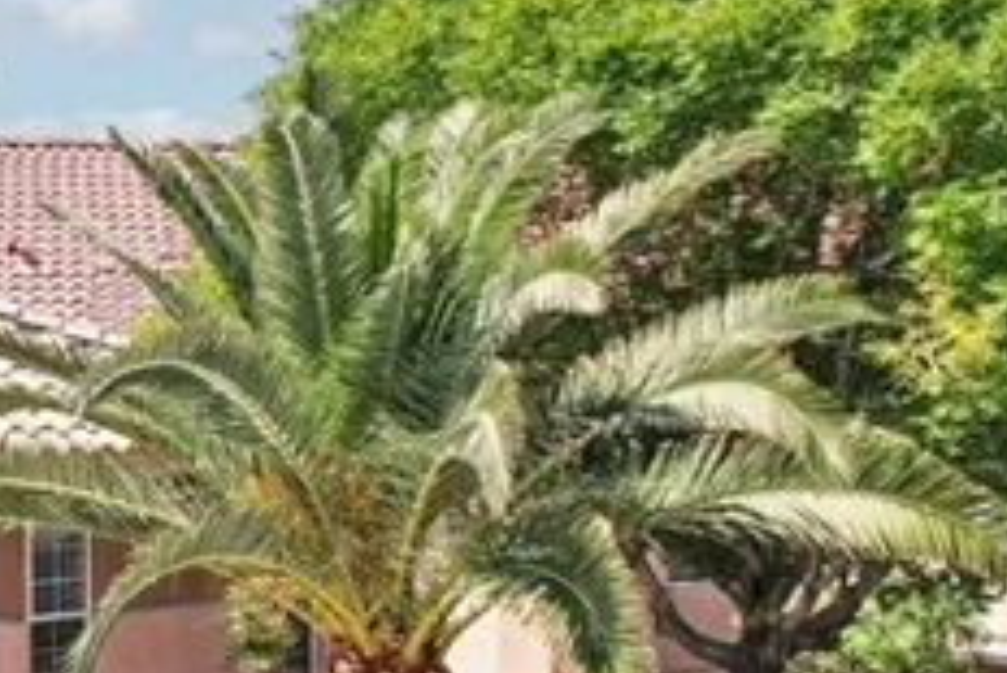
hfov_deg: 18.6
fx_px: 2715
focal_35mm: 97
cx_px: -504
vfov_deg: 14.1
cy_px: 252
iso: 150
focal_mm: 8.4
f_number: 2.8
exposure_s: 1/2000
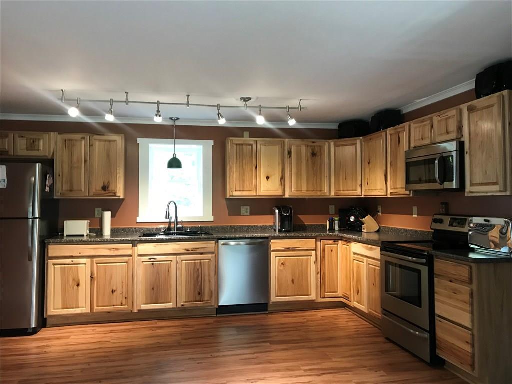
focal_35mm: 28
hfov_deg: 63.4
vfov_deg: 49.7
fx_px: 414
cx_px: 256
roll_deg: +0.4
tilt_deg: +2.5
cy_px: 192
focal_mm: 3.99
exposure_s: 1/15
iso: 50
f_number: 1.8
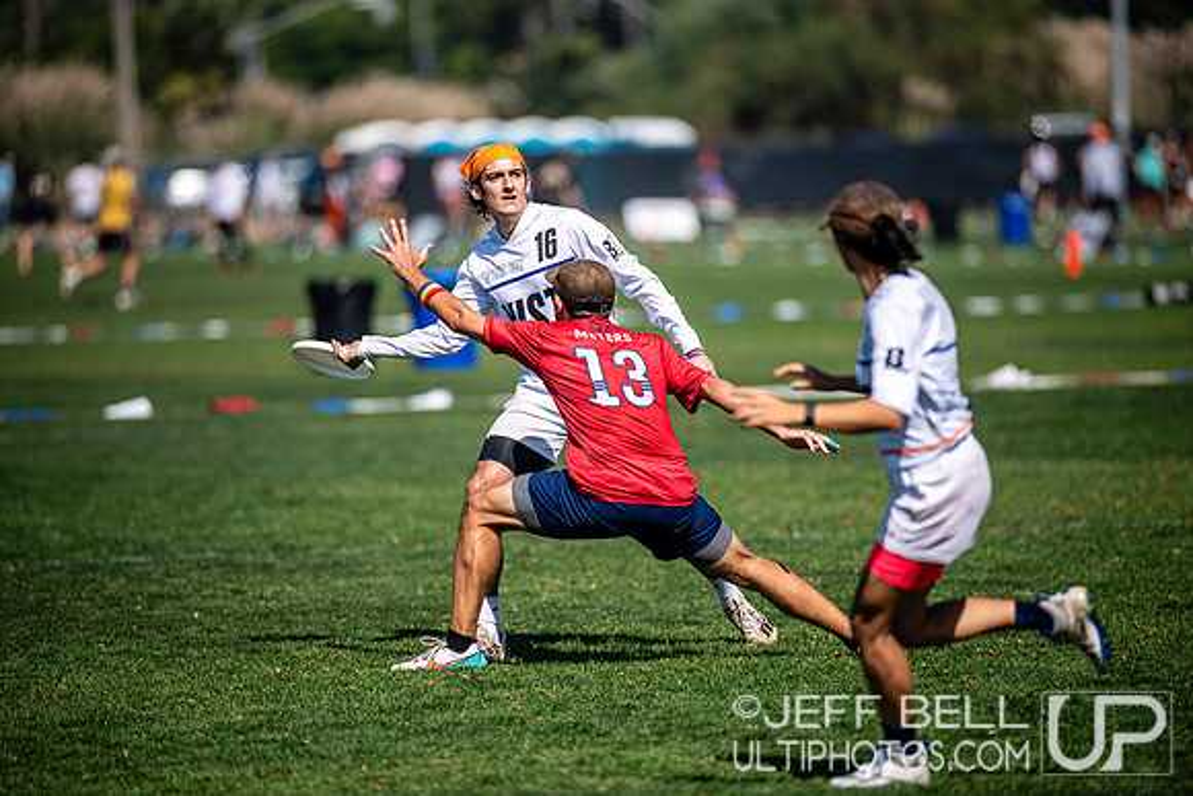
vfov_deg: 4.6
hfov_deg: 6.9
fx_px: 9944
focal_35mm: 300
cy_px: 398
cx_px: 596
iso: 110
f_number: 3.2
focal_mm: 300
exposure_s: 1/2500
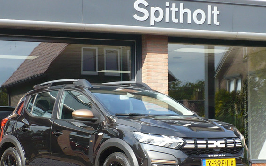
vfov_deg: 12.2
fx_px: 776
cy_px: 110
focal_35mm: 107
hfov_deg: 19.5
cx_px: 128
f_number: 3.1
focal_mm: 9.9
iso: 100
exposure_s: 1/400
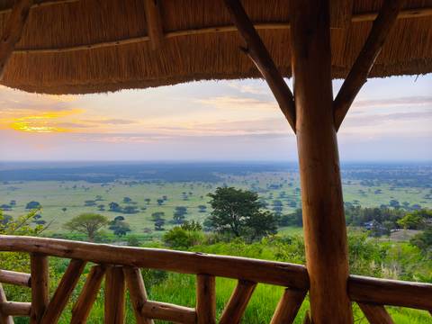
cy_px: 162
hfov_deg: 73.9
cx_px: 216
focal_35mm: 23
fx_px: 287
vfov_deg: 58.9
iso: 200
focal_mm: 5.35
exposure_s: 1/100
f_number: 1.7
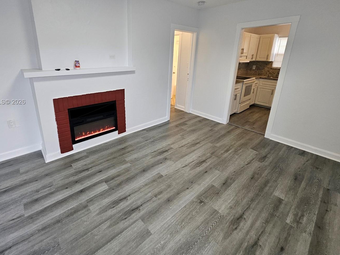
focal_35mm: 16
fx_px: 157
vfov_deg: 77.2
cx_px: 153
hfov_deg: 94.2
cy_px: 102
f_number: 2.2
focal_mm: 1.74
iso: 160
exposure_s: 1/60
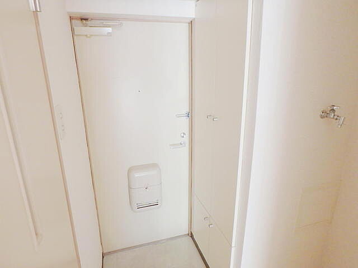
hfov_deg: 79.0
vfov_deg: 63.4
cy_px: 134
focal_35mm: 21
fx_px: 217
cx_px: 179
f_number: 3.5
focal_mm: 3.7
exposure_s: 1/30
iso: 800
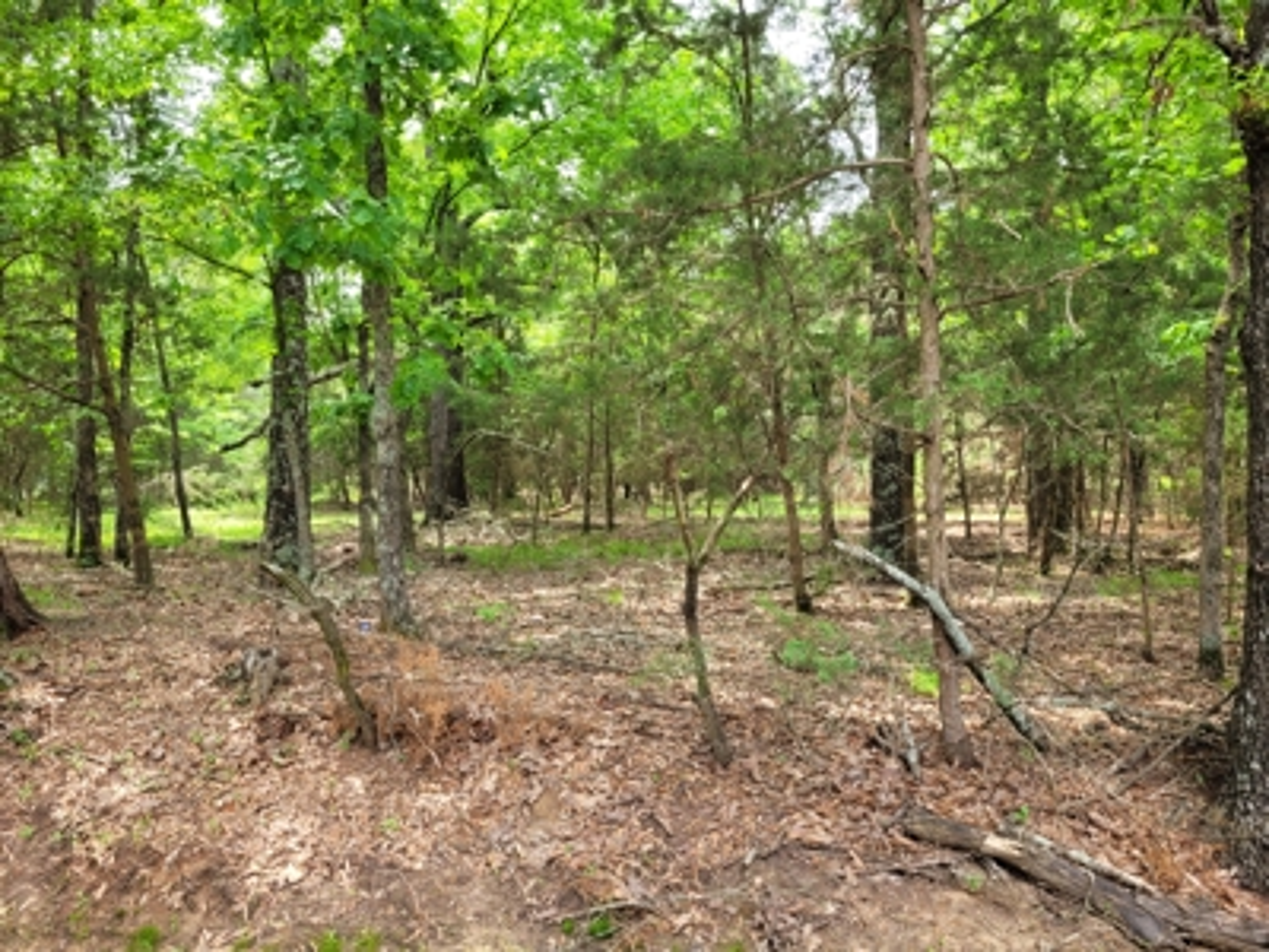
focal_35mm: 26
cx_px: 634
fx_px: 953
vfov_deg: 53.1
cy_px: 476
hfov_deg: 67.3
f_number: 1.8
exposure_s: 1/142
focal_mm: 5.4
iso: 40
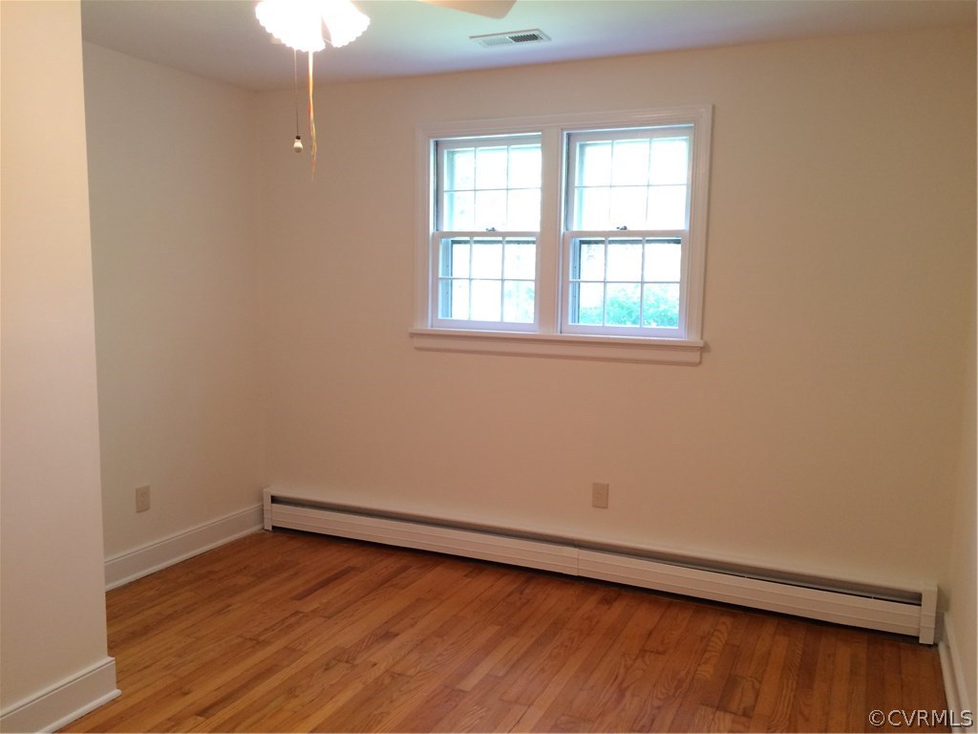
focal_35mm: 29
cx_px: 489
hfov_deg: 61.7
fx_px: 819
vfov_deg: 48.2
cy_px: 367
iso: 125
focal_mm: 4.15
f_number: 2.2
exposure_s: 1/30
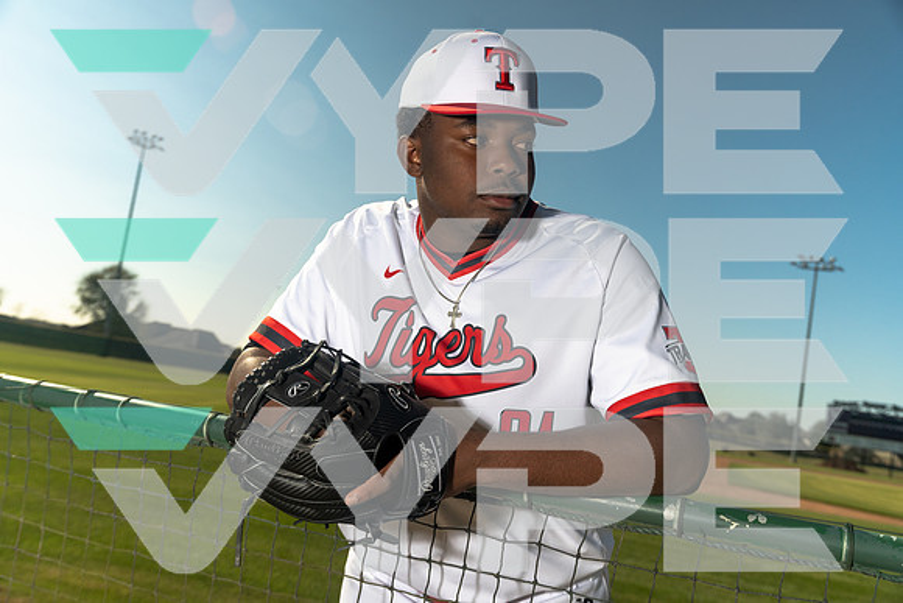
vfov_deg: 37.9
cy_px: 302
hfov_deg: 54.4
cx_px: 452
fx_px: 878
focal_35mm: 35
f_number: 5.6
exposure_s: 1/200
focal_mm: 35
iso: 500
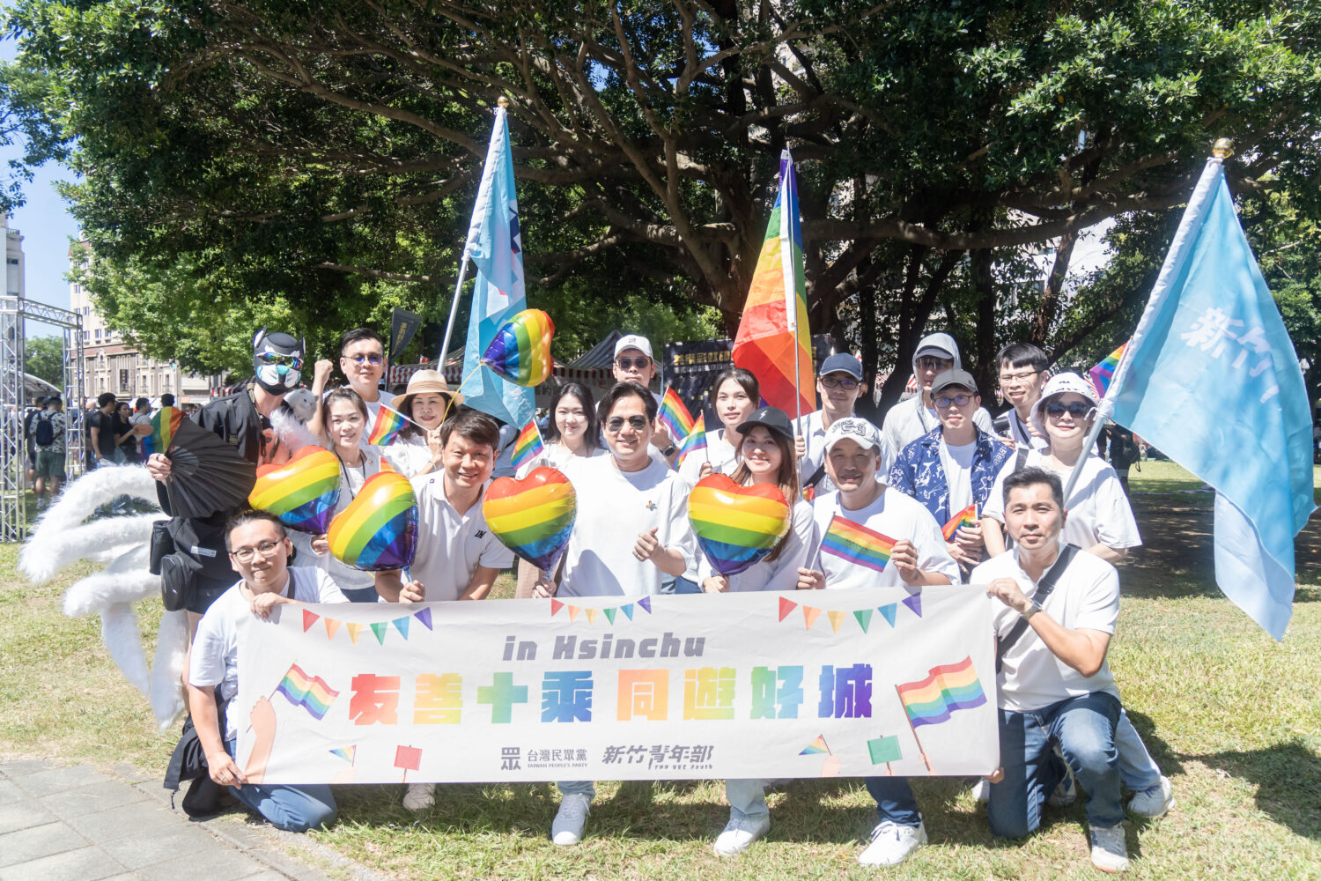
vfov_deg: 46.4
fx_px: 1027
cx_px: 660
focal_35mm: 28
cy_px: 440
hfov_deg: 65.5
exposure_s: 1/6400
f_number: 5.6
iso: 2500
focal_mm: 28
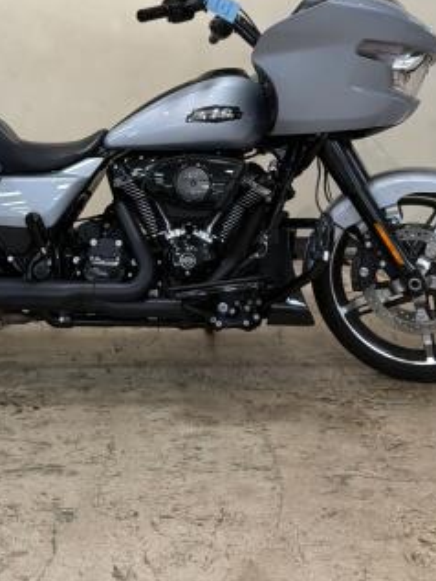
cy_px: 75
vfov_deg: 34.4
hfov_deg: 27.2
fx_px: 889
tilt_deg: -3.7
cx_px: 112
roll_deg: +0.5
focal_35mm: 53
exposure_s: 1/60
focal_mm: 3
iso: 100
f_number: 1.8
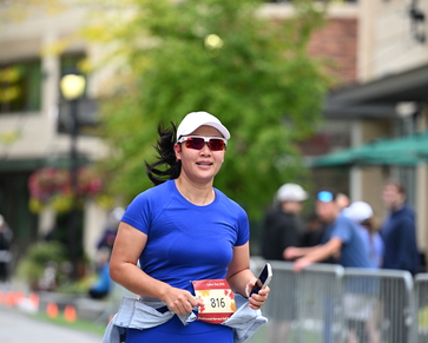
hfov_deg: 9.4
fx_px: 2612
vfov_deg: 7.5
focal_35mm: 206
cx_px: 214
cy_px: 174
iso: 640
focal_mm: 145
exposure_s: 1/2000
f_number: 2.8
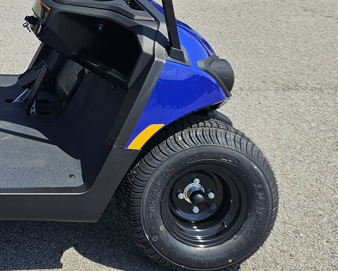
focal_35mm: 67
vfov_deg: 21.4
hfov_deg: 25.5
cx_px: -63
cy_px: -42
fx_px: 670
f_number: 1.8
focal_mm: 5.4
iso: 40
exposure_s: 1/2000
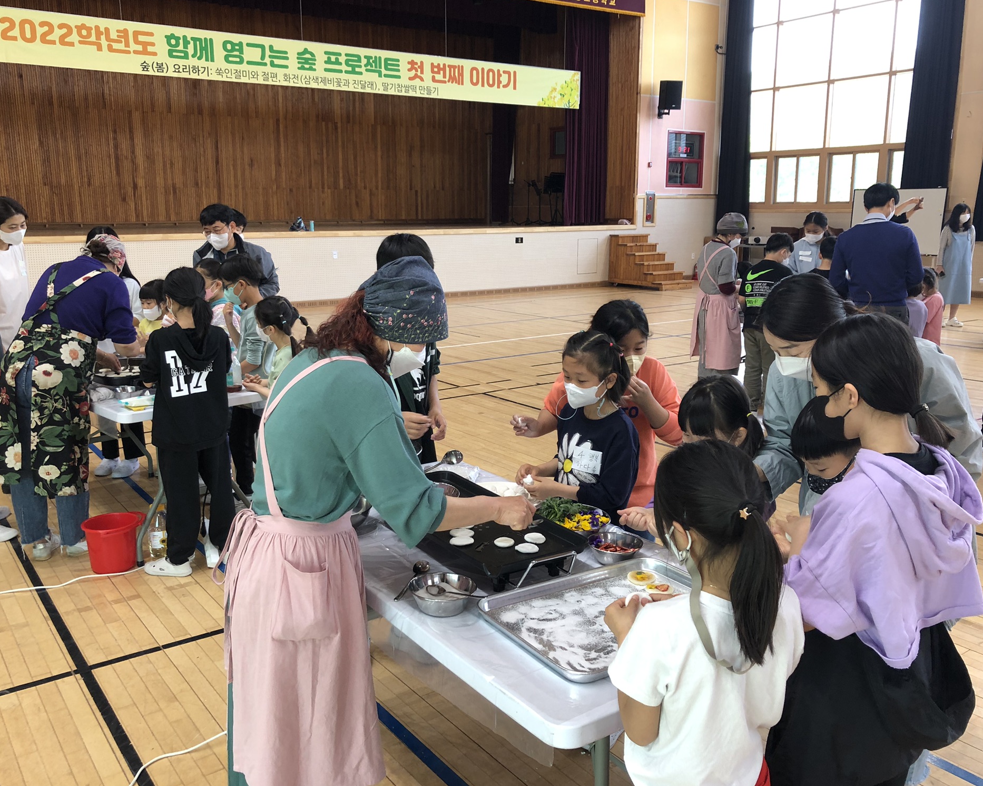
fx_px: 873
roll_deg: -0.2
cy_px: 384
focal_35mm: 30
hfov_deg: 58.8
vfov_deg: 48.5
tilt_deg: -10.8
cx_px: 485
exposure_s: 1/30
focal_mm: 3.99
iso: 25
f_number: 1.8
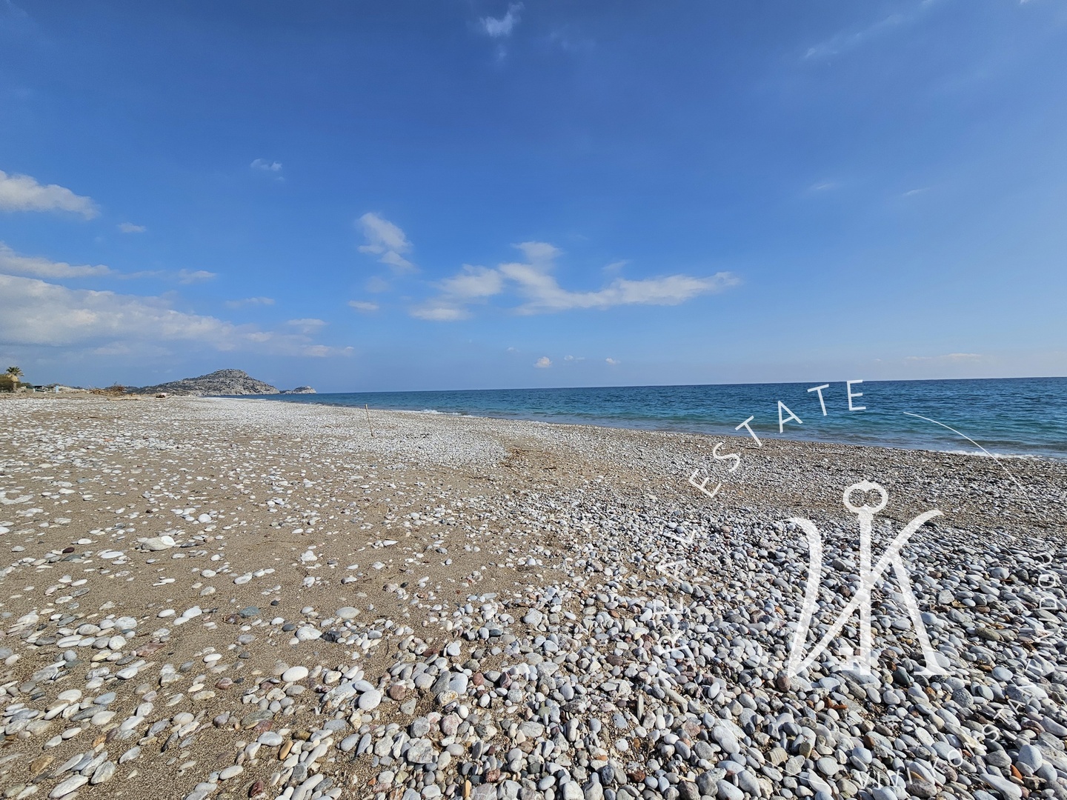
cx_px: 534
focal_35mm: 13
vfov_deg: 89.9
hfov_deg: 106.2
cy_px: 400
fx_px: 401
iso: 50
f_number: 2.2
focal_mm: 2.2
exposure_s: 1/4349
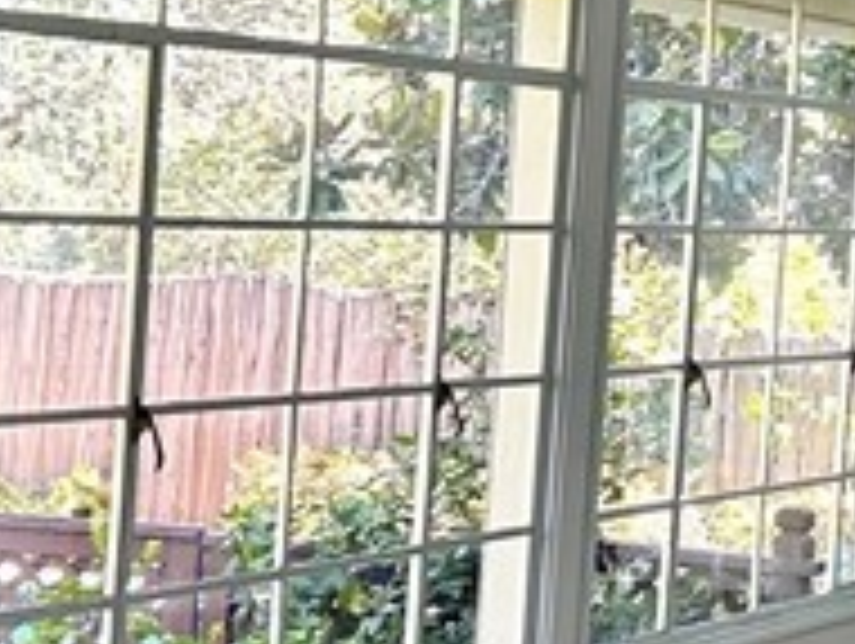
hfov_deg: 13.7
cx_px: 976
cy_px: 288
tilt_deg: -0.9
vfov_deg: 10.6
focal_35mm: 140
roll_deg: -3.5
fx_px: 3462
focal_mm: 5.7
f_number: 1.5
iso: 80
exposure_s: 1/120
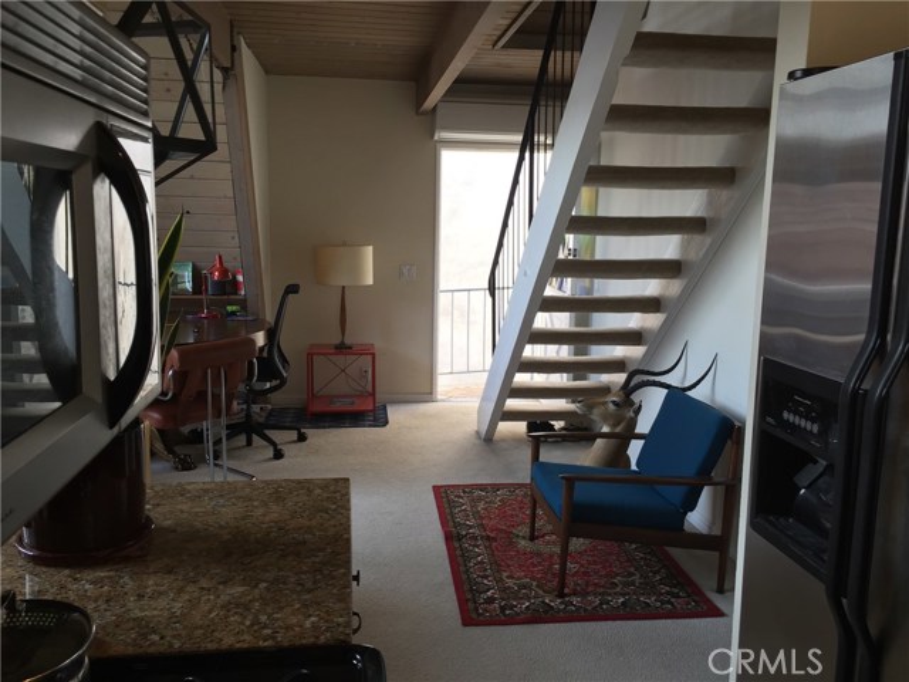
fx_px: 762
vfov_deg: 48.2
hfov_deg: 61.7
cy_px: 341
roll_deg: -2.2
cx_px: 454
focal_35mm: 29
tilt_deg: -8.1
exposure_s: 1/40
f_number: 2.2
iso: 32
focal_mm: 4.15
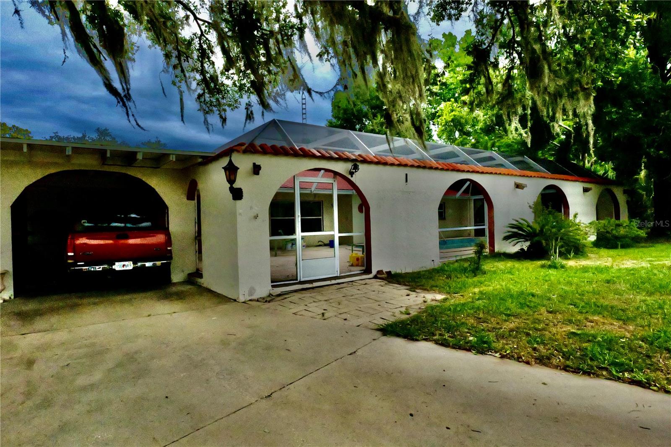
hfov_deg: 84.0
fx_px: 373
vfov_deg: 61.9
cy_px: 224
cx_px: 336
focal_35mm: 20
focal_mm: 20
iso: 32000
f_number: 22
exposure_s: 1/4000
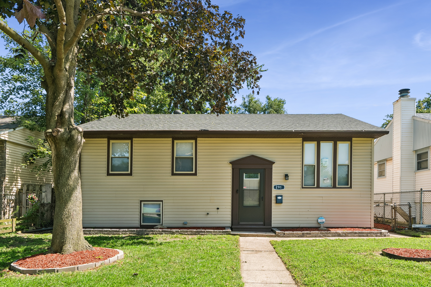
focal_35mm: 21
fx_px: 251
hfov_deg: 81.2
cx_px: 216
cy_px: 144
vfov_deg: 59.5
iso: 400
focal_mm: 14
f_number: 9
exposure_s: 1/200
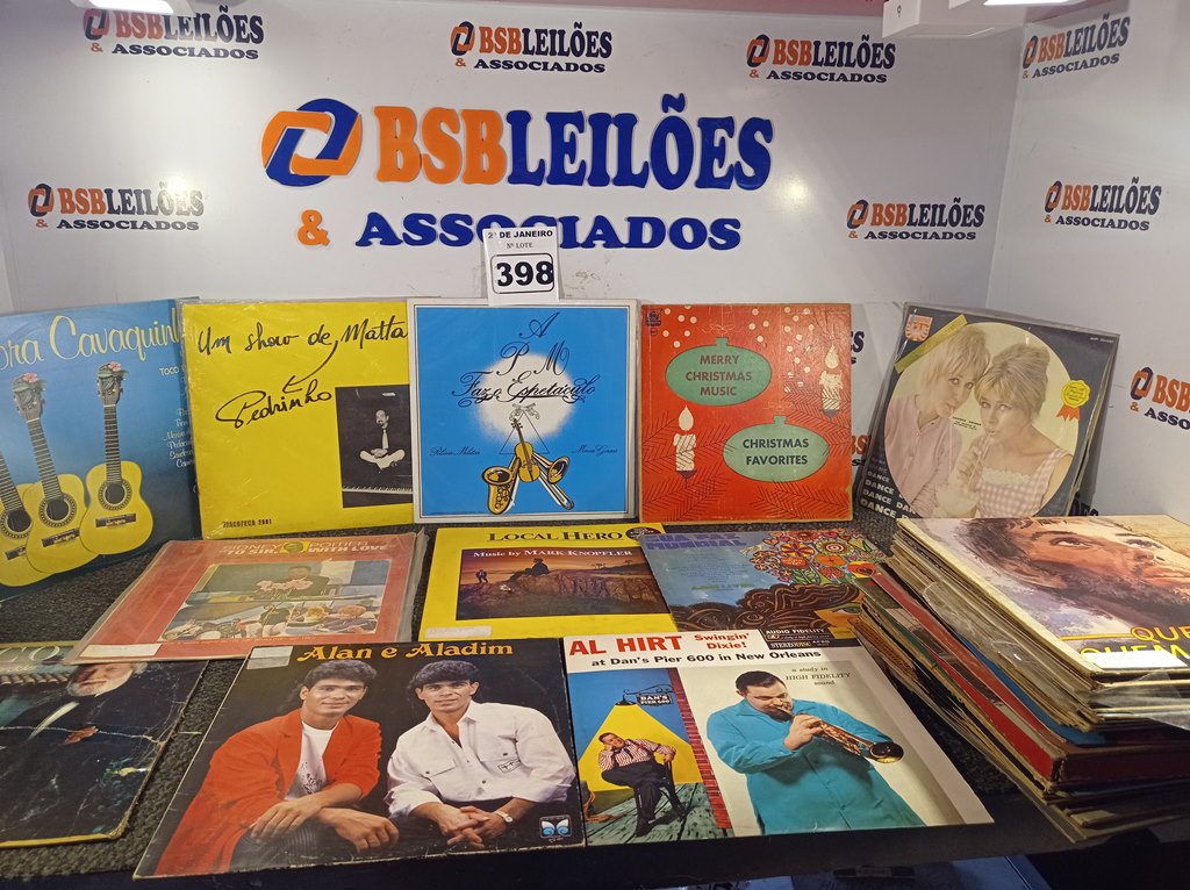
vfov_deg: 49.7
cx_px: 595
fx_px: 962
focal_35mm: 28
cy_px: 445
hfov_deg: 63.5
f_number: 1.79
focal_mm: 4.7
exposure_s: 1/120
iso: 139
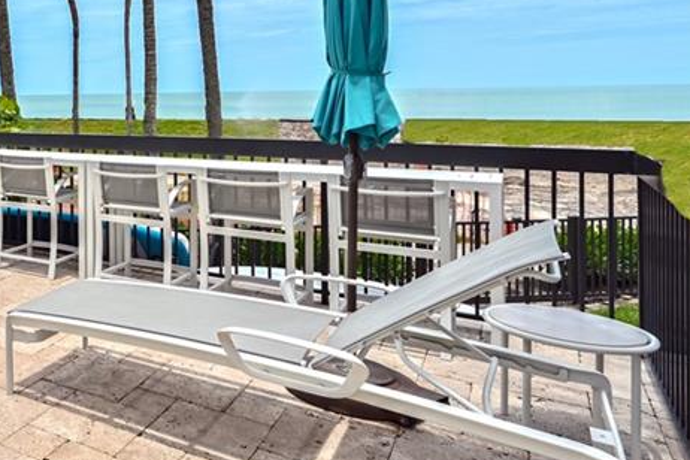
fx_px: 594
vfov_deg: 42.1
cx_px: -54
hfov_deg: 46.2
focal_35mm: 31
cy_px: 178
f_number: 11
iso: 125
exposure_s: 1/400
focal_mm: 14
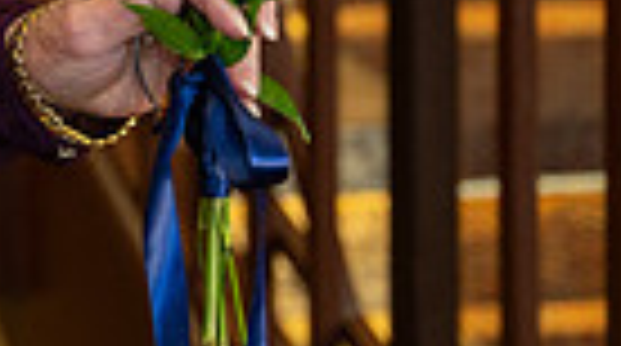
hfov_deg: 8.4
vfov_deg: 4.9
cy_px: -337
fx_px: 3944
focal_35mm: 240
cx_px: -788
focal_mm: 47.6
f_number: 2.8
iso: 400
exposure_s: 1/250
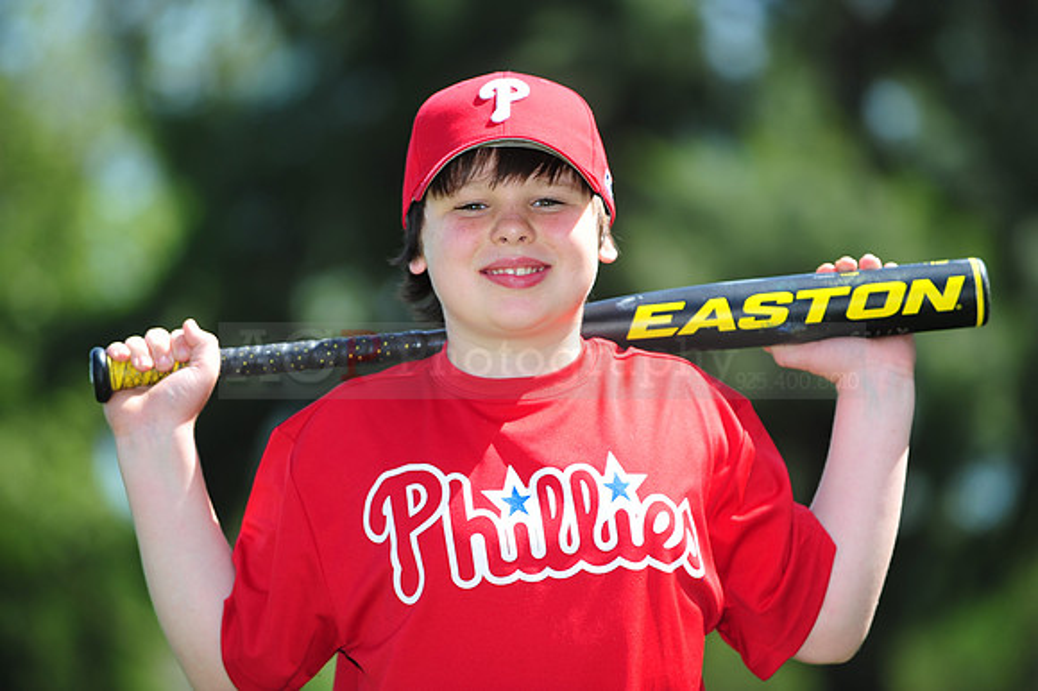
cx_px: 519
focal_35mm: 200
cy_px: 346
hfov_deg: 10.3
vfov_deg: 6.9
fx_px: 5763
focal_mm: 200
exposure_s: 1/640
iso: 200
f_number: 4.5
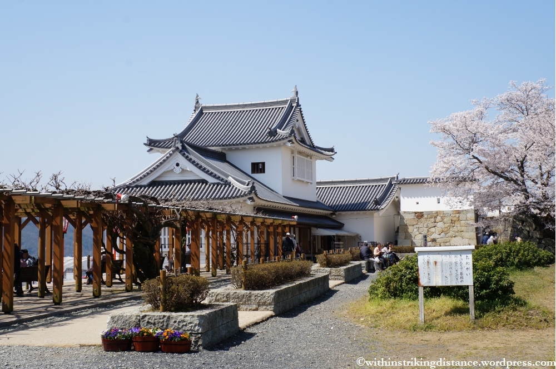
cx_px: 278
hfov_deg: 41.2
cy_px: 184
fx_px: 740
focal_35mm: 48
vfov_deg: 28.0
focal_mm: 32
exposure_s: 1/250
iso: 200
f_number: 13
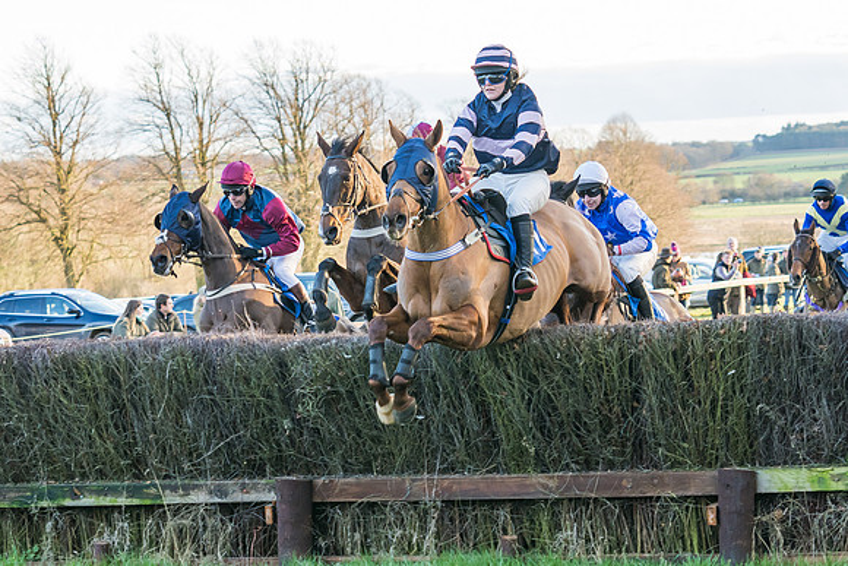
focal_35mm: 126
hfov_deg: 16.3
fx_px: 2961
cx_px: 437
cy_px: 263
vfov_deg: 10.9
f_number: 4
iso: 800
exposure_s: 1/500
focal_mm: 70
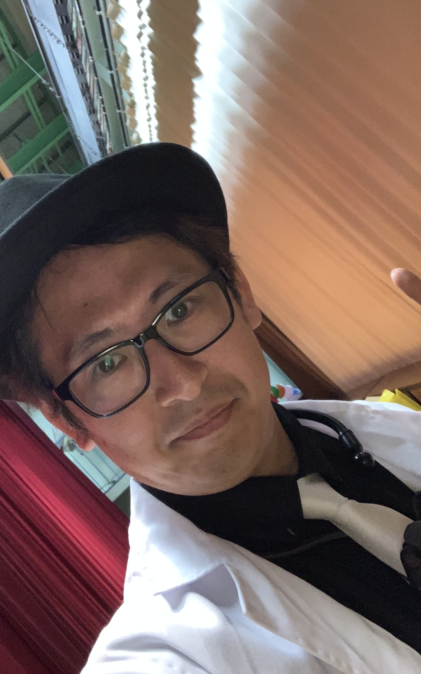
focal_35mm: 40
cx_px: 179
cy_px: 317
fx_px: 735
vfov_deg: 49.3
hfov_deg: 31.9
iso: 400
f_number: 2.2
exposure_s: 1/25
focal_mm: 2.87
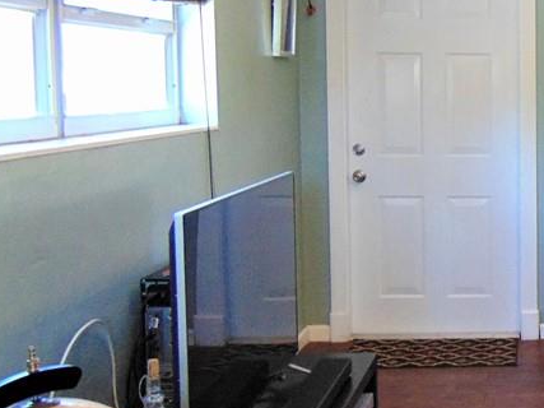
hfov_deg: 28.4
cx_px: 638
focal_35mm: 60
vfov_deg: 24.4
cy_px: 172
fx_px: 943
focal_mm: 4.5
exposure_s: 1/30
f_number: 3
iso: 320
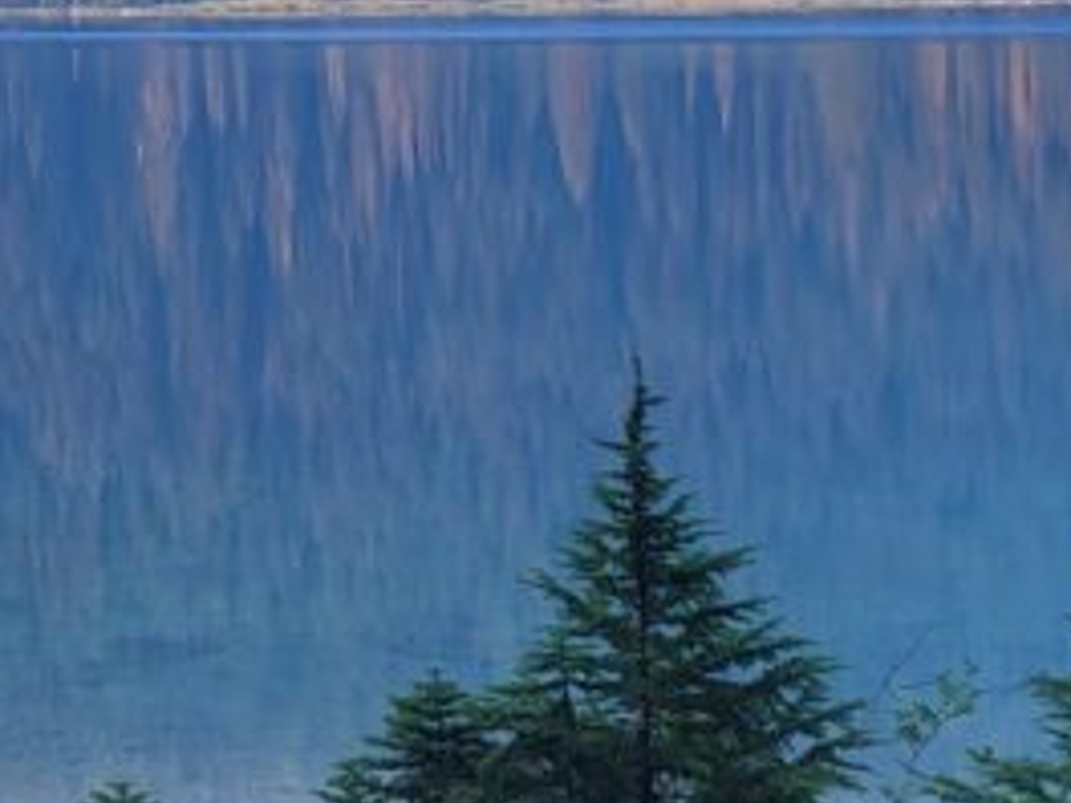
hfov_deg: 19.1
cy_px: -81
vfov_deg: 14.3
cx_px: 89
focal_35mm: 101
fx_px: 3125
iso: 40
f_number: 1.8
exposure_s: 1/250
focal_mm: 5.4
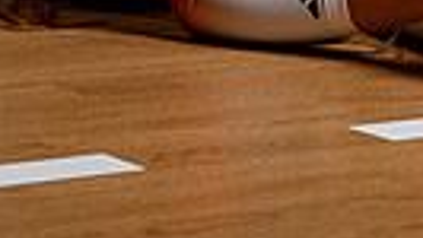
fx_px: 2188
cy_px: -359
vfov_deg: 6.0
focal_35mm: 195
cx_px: 140
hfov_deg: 11.0
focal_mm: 55
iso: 100
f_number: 8
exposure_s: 1/250
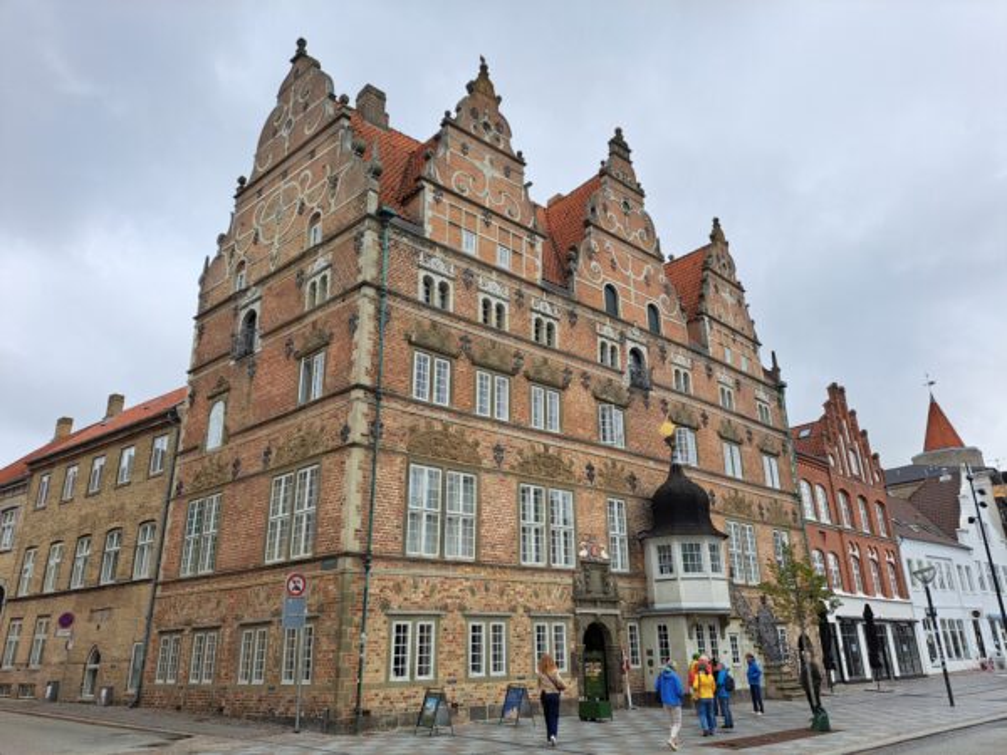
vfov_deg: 56.8
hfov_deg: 71.6
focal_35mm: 24
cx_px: 504
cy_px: 378
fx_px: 698
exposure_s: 1/1160
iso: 50
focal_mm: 5.23
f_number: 1.8
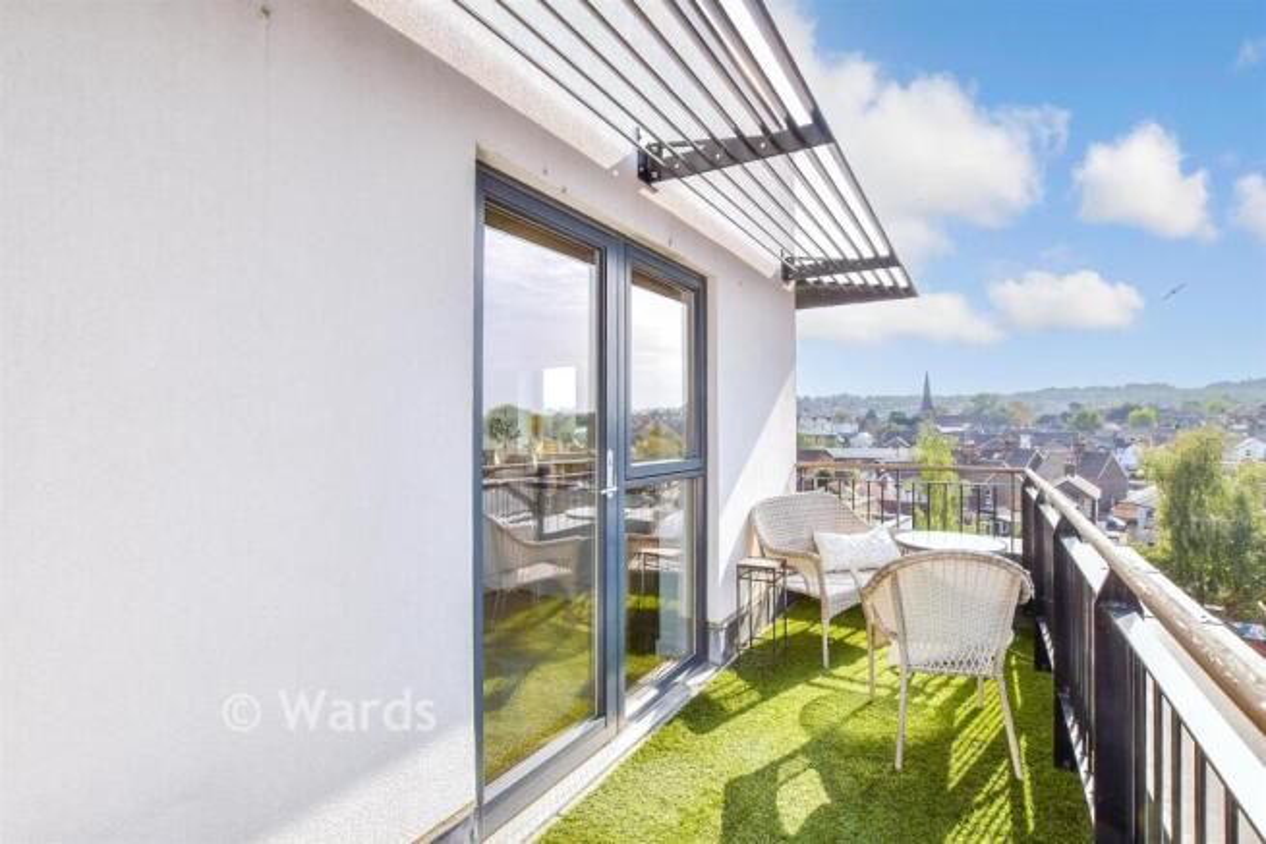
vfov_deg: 77.4
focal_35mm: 15
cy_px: 422
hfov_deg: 100.4
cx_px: 633
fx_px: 528
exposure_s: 1/640
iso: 320
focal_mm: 10
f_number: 8
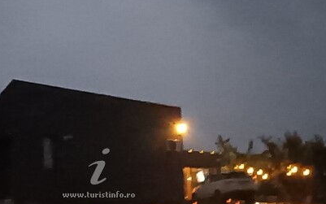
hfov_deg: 43.0
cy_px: 185
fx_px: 409
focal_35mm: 46
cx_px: 112
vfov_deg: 27.0
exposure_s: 1/10
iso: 5000
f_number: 2.2
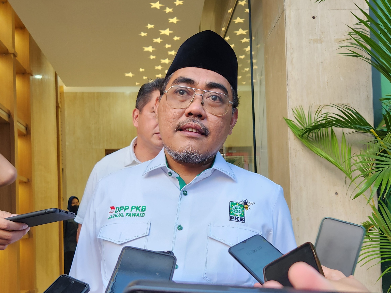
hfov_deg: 73.9
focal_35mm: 23
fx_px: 260
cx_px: 196
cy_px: 146
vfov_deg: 58.9
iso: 160
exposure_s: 1/182
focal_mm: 5.4
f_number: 1.8
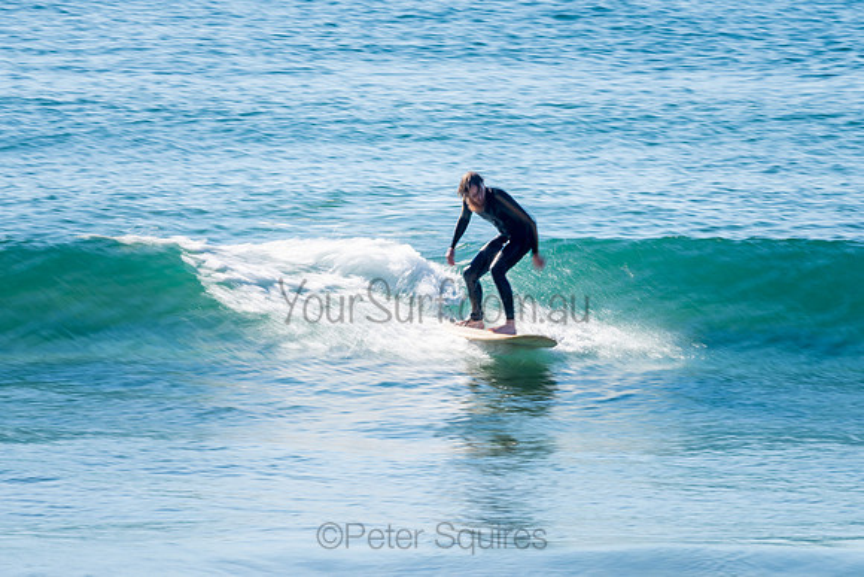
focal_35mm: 599
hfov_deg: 3.4
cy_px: 282
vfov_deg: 2.3
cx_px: 442
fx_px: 14368
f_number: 22
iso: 31
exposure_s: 1/20
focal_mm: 500
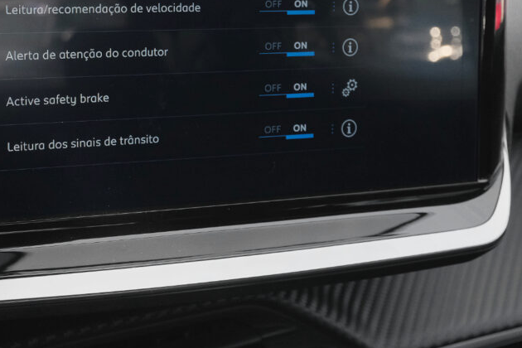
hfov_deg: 25.7
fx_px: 1131
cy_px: 106
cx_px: 143
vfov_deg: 17.4
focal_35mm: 78
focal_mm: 32.3
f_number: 9
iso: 2000
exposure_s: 1/250
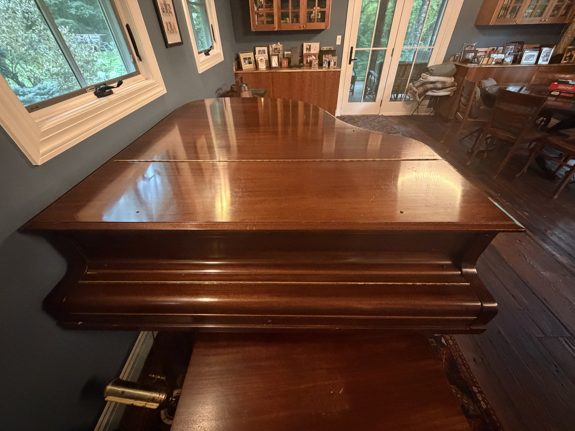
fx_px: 233
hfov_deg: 102.1
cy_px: 216
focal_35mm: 14
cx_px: 288
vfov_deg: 85.7
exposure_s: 1/30
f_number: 2.2
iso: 1250
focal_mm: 2.22
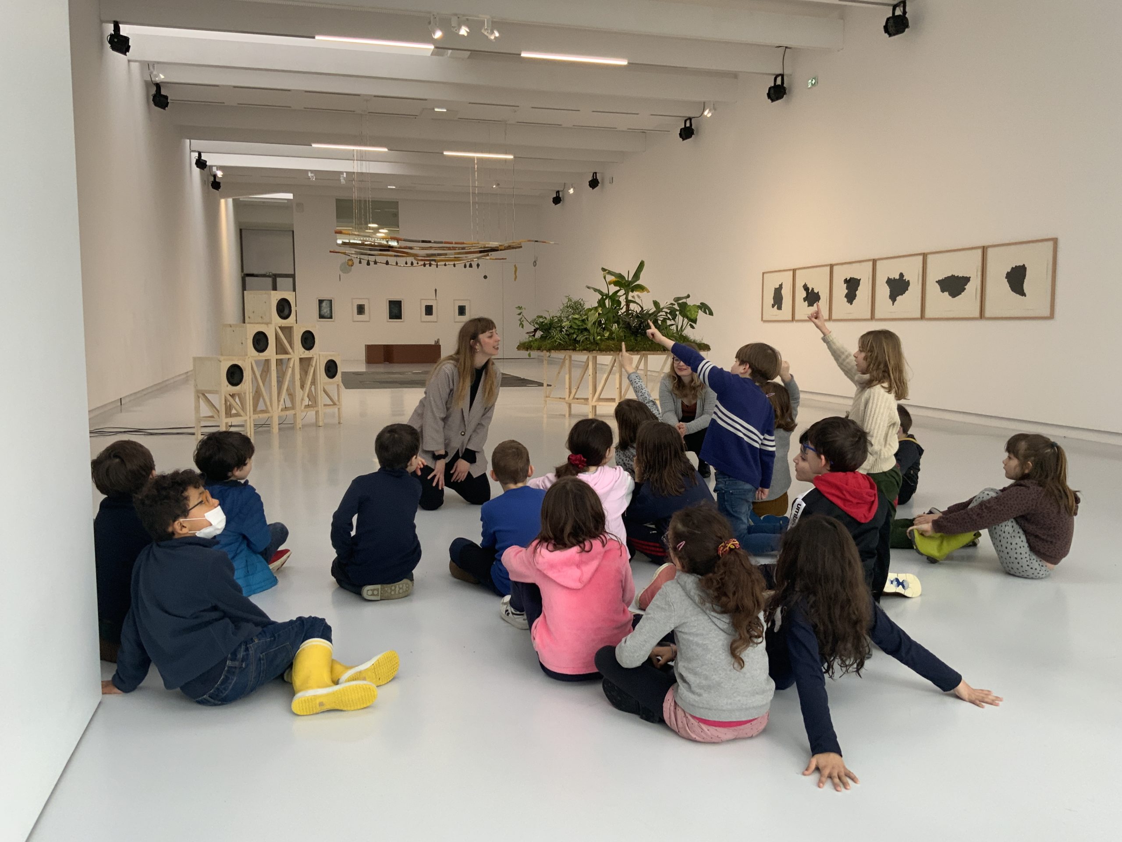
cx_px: 561
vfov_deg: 48.2
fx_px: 940
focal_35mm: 29
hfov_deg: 61.7
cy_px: 421
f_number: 1.8
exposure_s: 1/100
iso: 64
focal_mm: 3
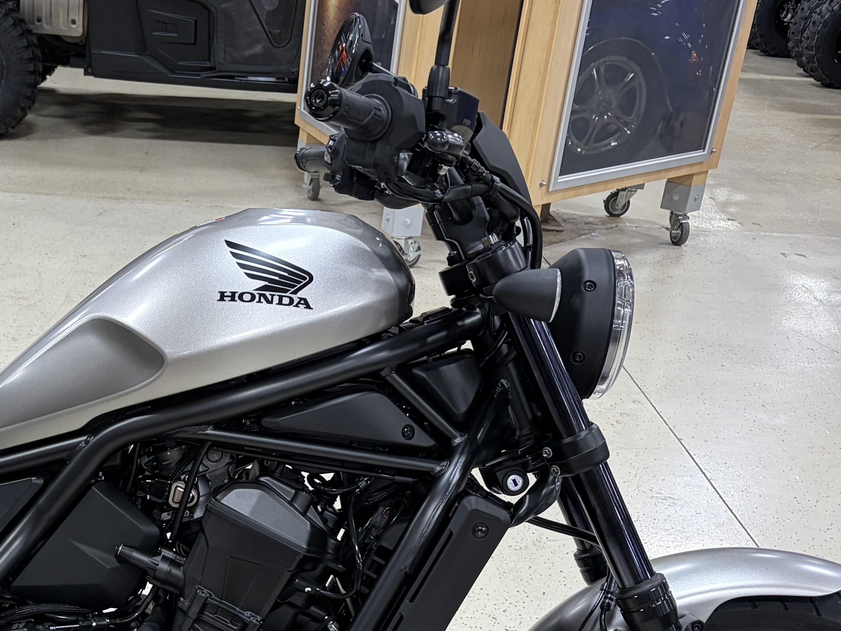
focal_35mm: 59
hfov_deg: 31.5
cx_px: 116
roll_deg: -3.2
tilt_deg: -29.6
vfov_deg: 24.0
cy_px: 598
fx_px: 1433
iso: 100
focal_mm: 5.96
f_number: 1.6
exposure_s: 1/60
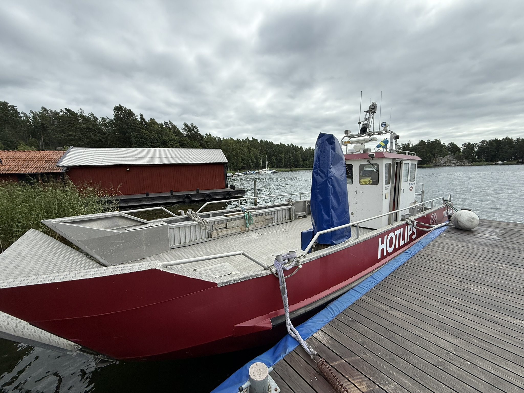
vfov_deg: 85.7
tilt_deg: -7.0
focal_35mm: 14
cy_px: 196
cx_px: 262
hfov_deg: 102.1
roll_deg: +2.2
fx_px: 212
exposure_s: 1/1961
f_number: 2.2
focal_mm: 2.22
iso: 50
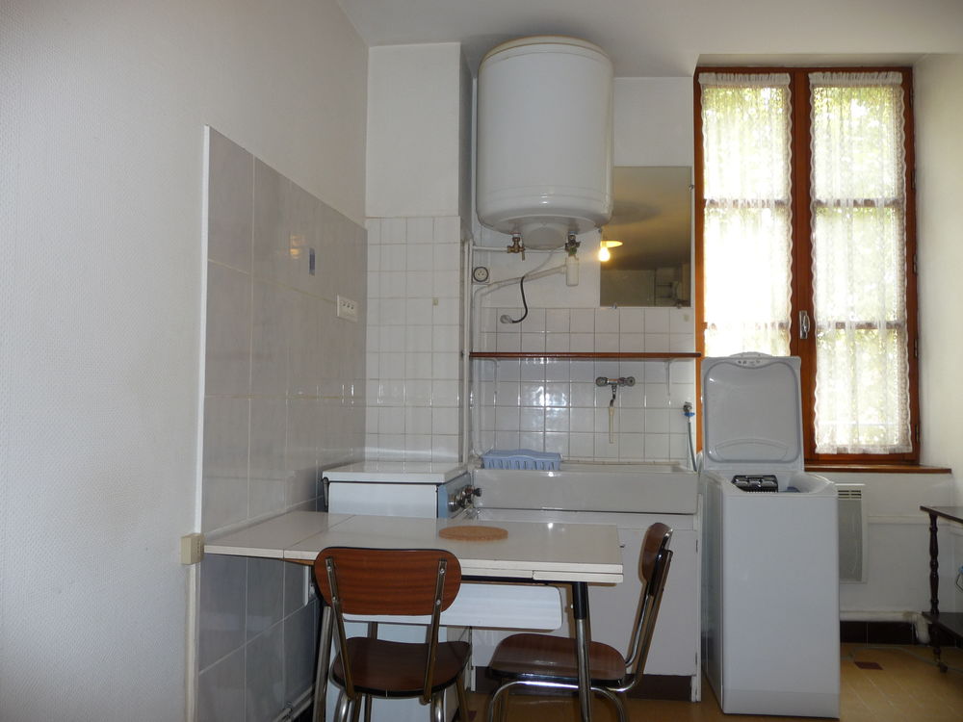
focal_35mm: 28
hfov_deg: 63.4
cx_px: 482
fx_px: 779
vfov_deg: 49.7
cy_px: 361
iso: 100
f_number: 3.3
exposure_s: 1/30
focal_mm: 4.7
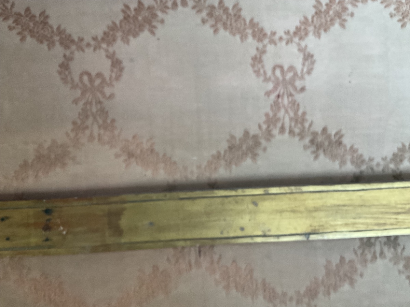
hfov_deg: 61.7
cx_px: 205
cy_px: 154
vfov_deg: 48.2
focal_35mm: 29
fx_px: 343
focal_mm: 3
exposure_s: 1/40
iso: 200
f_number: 1.8
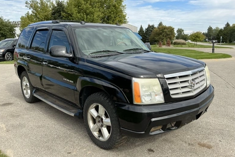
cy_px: 84
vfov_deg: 43.6
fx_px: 196
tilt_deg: -12.1
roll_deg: -1.4
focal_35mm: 30
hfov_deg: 61.9
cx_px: 118
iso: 25
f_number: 1.8
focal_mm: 3
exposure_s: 1/1342
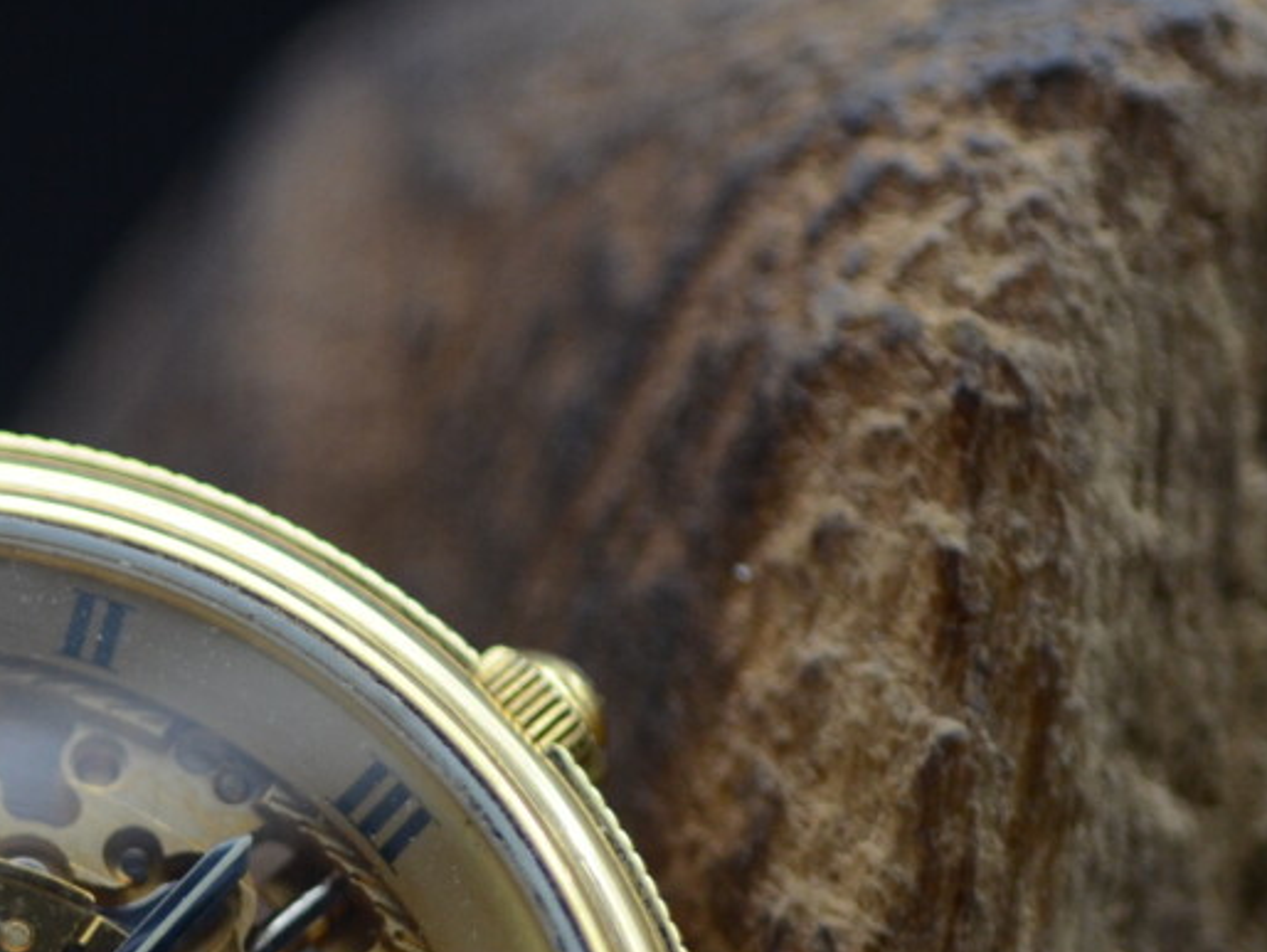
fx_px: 8605
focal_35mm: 235
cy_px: 1138
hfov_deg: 8.3
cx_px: -256
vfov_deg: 6.3
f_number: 3.5
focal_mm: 60
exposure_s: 1/640
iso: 800
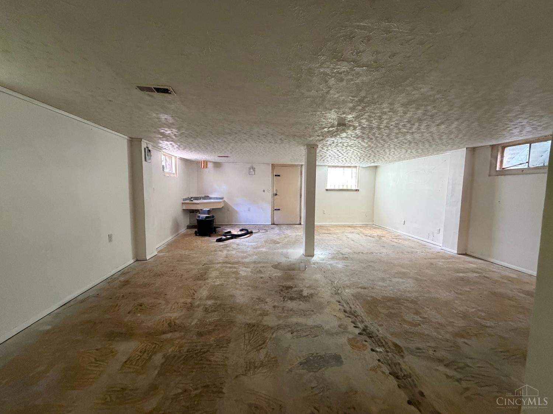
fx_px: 224
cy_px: 207
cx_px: 276
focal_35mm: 14
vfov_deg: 85.7
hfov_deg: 102.1
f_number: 2.2
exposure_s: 1/60
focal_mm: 2.22
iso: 640
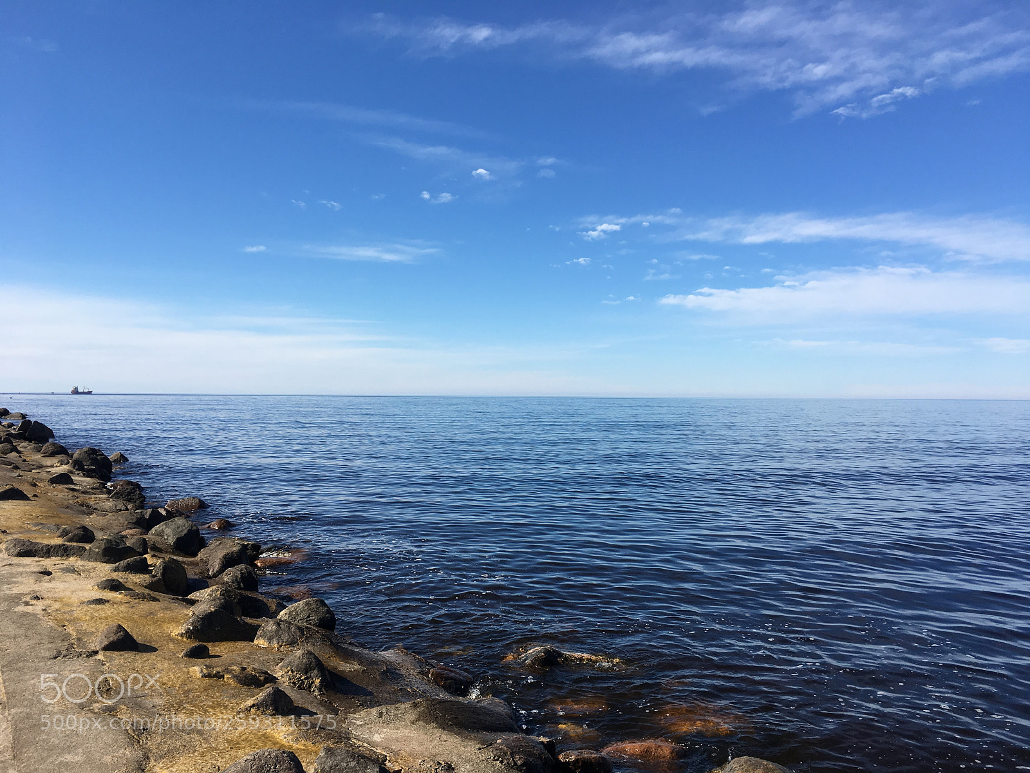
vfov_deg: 48.2
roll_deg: +0.0
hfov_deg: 61.7
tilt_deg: +1.6
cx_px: 515
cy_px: 386
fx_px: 863
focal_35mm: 29
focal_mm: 4.15
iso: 25
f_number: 2.2
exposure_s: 1/1972
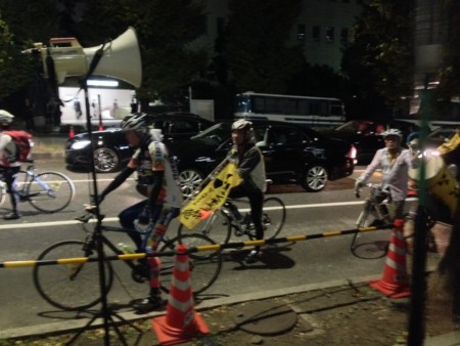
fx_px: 439
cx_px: 230
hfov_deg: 55.3
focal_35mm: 33
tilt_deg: -8.4
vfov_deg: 43.0
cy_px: 173
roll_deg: -1.2
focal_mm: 4.12
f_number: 2.4
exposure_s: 1/15
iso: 800
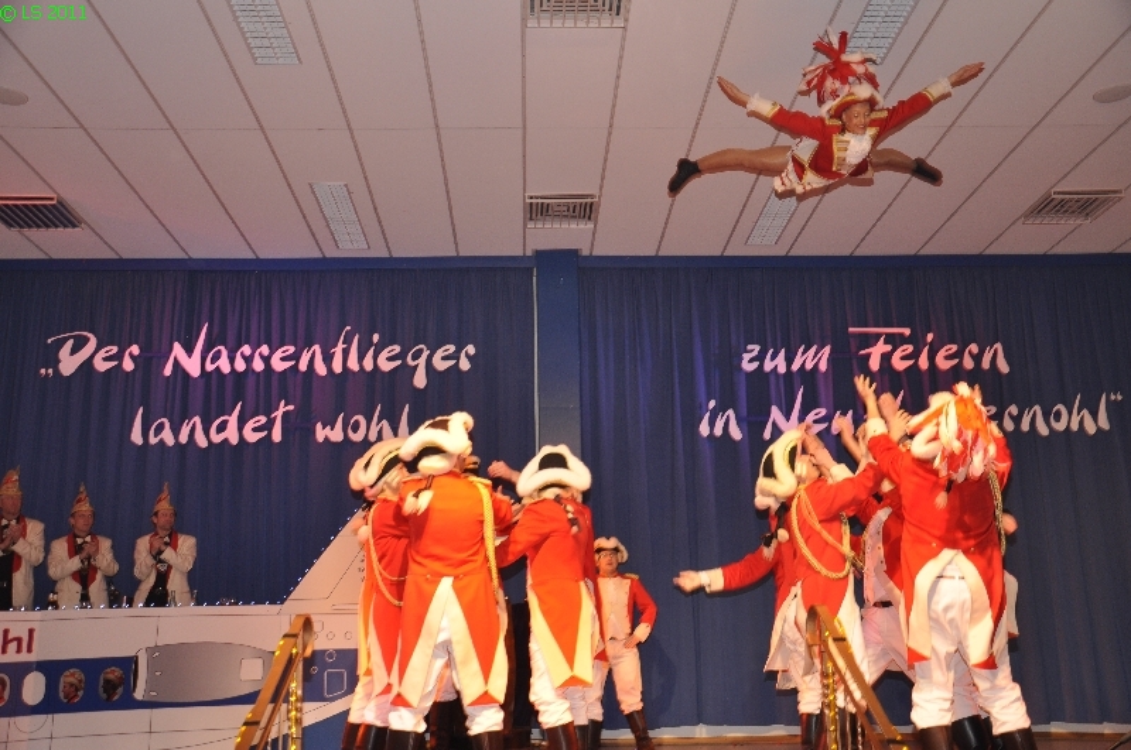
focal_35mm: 38
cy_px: 375
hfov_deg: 51.3
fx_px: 1176
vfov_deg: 35.4
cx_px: 566
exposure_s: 1/60
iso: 400
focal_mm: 25
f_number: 5
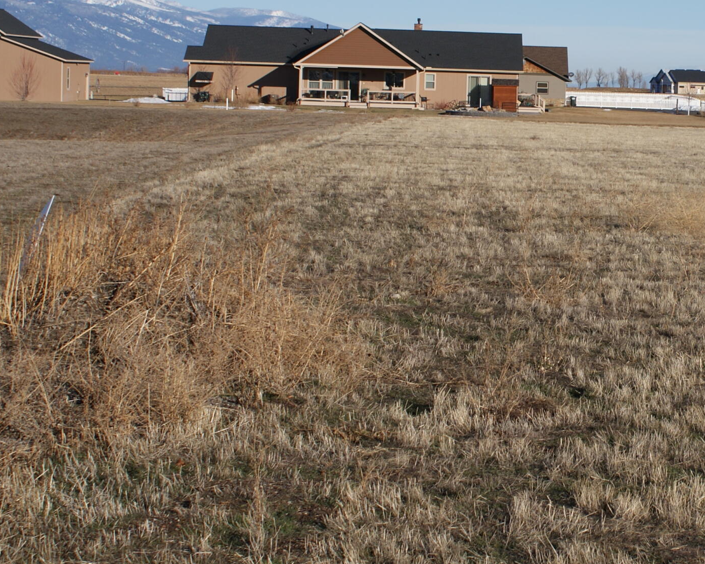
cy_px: 200
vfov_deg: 16.9
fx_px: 1899
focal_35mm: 91
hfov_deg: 20.5
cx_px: 681
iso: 100
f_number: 9
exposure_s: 1/400
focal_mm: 30
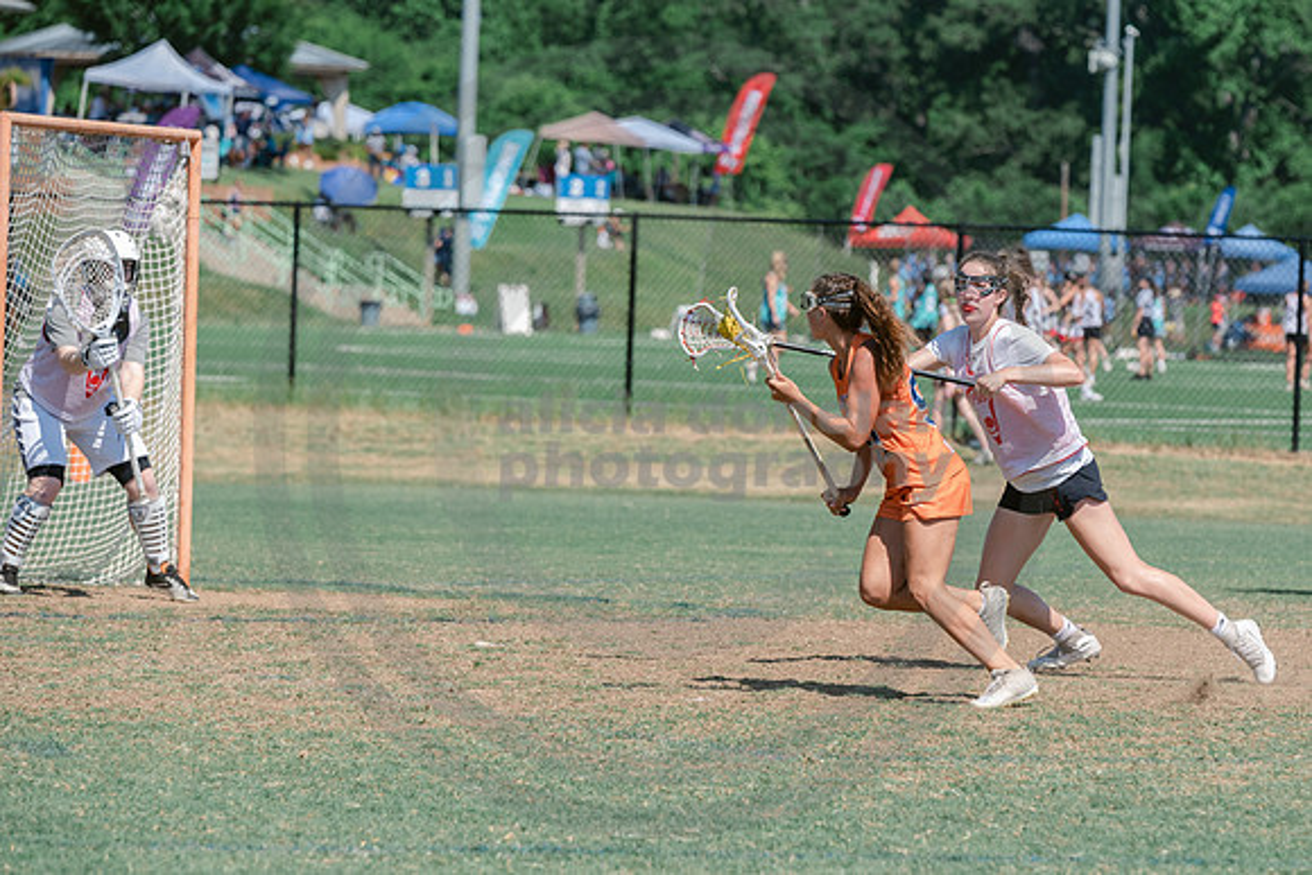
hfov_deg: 8.7
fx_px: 8590
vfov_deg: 5.8
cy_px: 557
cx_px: 836
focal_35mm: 236
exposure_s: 1/2000
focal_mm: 185
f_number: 5.6
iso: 400
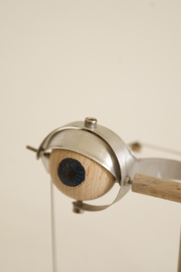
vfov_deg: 19.5
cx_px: 90
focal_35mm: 105
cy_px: 136
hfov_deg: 13.0
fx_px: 794
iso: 800
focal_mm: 70
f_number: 6.3
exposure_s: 1/60
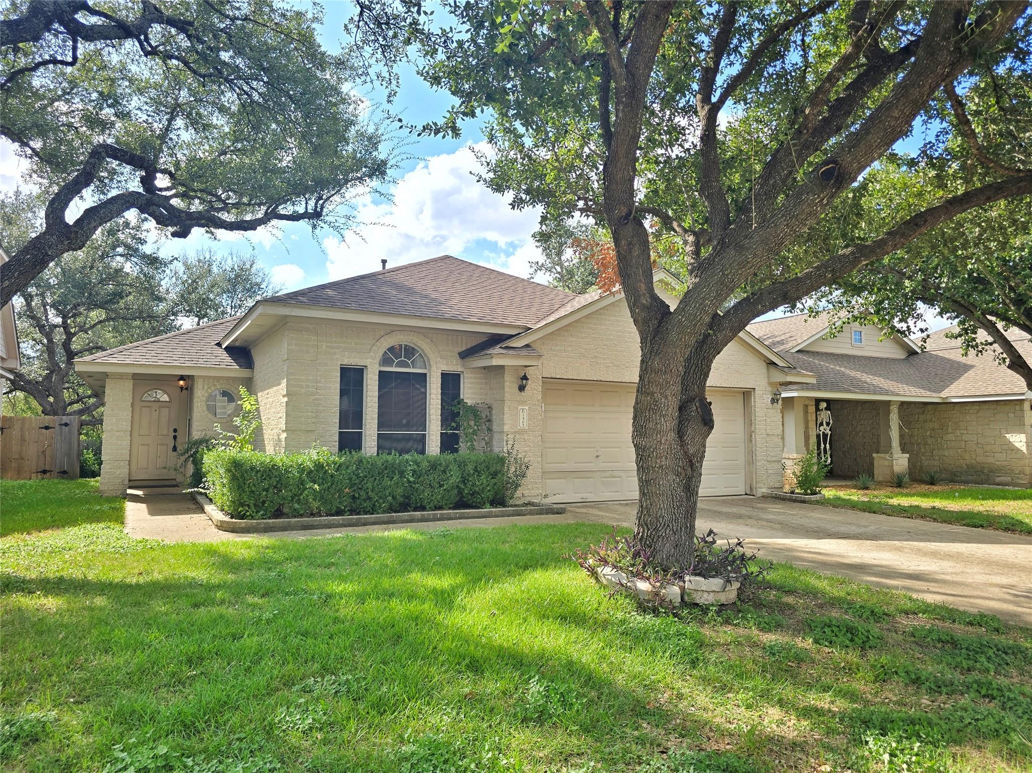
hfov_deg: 73.9
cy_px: 386
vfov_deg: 58.9
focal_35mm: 23
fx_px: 686
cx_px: 516
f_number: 1.7
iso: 12
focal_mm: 6.3
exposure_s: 1/532
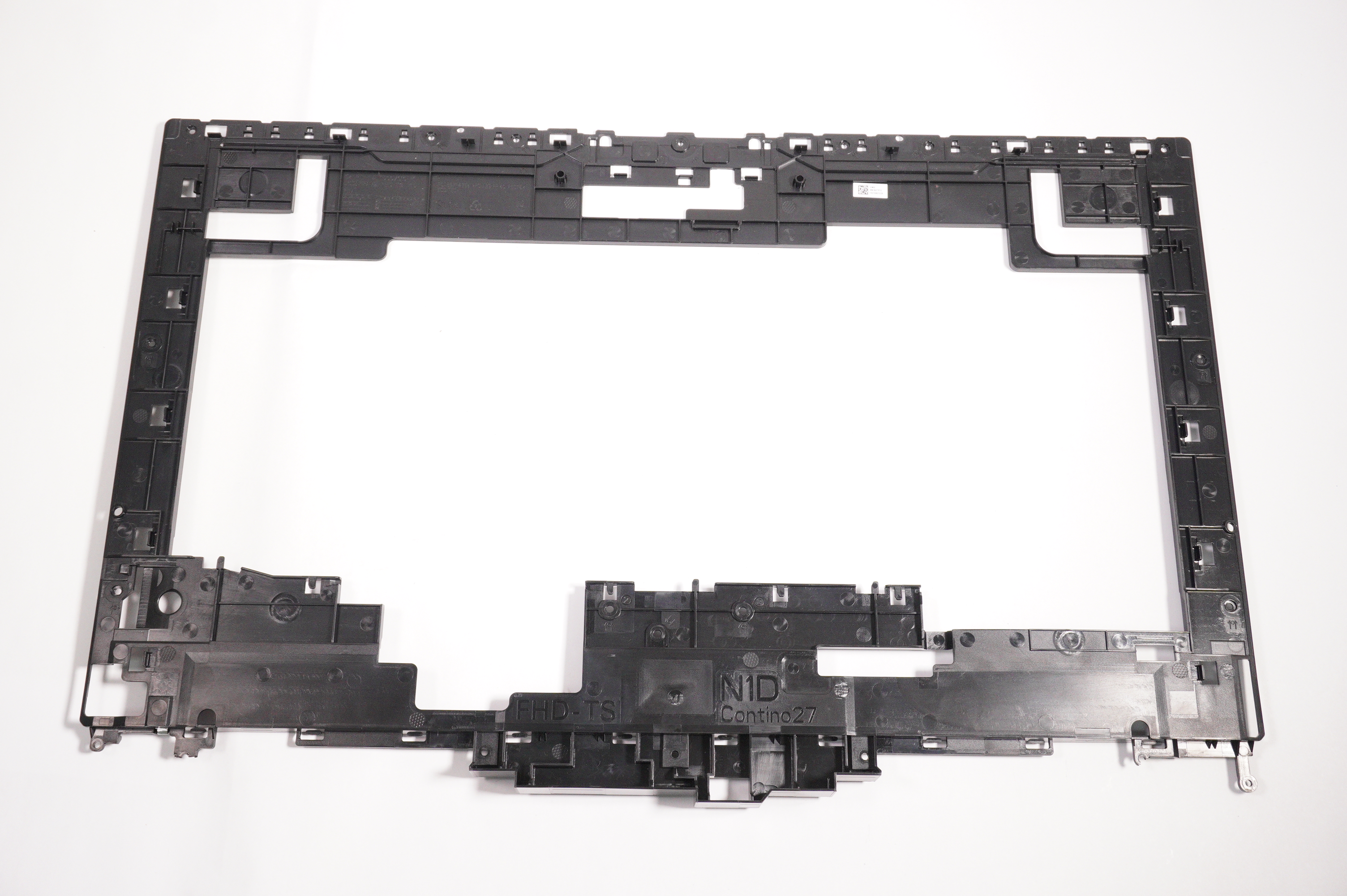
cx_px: 674
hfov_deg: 53.2
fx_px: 1346
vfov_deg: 36.8
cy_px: 448
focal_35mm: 36
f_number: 5.6
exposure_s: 1/200
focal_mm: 24
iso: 1600
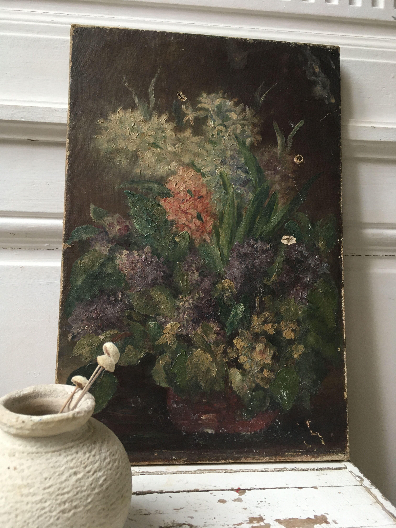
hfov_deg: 48.2
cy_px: 264
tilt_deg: -9.5
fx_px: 442
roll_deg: -1.0
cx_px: 198
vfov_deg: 61.7
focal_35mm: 29
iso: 100
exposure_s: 1/33
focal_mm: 4.15
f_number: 2.2
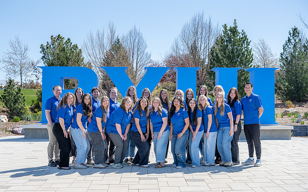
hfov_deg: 46.7
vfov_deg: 30.1
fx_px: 357
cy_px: 106
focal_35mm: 43
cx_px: 148
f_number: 5.6
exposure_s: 1/320
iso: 100
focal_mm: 40
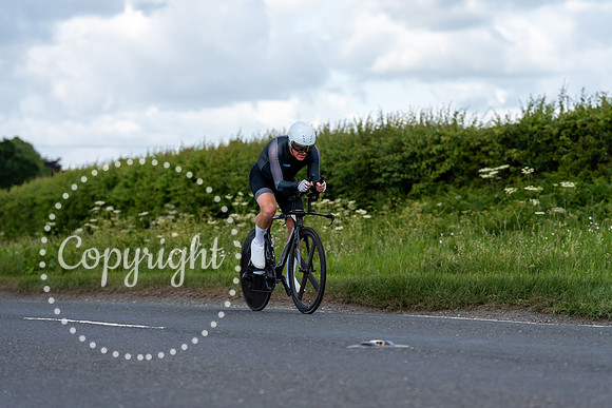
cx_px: 306
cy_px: 204
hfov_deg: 17.2
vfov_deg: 11.5
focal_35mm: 119
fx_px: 2023
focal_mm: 119
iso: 160
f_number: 3.5
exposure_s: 1/1000
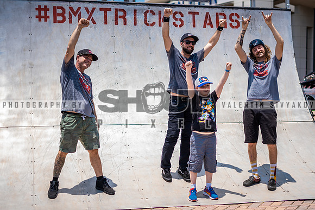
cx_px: 182
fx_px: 508
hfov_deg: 34.4
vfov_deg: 23.4
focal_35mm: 58
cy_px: 104
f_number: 1.8
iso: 50
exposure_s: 1/2000
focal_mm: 50
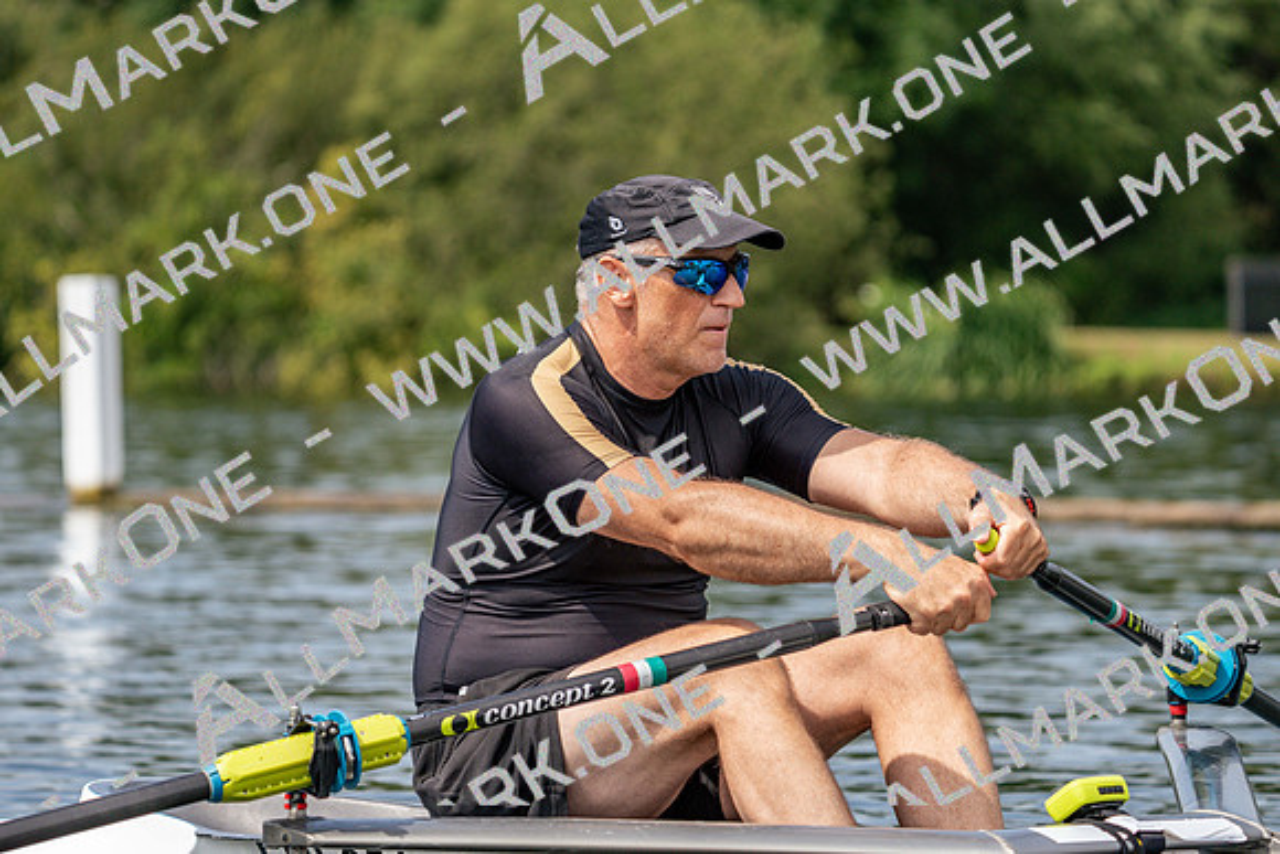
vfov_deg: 6.9
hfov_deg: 10.3
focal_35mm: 200
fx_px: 7112
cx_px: 640
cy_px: 427
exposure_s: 1/1600
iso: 400
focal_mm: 200
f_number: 5.6
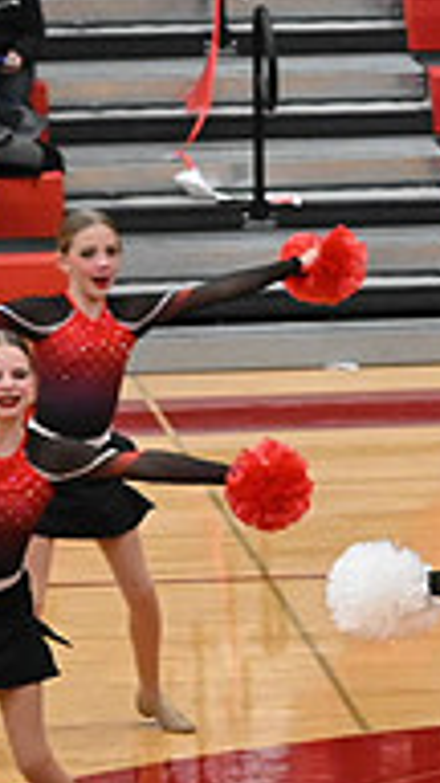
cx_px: 1157
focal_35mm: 332
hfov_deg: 3.6
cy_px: 553
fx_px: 6886
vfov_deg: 6.5
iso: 8000
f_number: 4
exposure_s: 1/400
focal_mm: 70
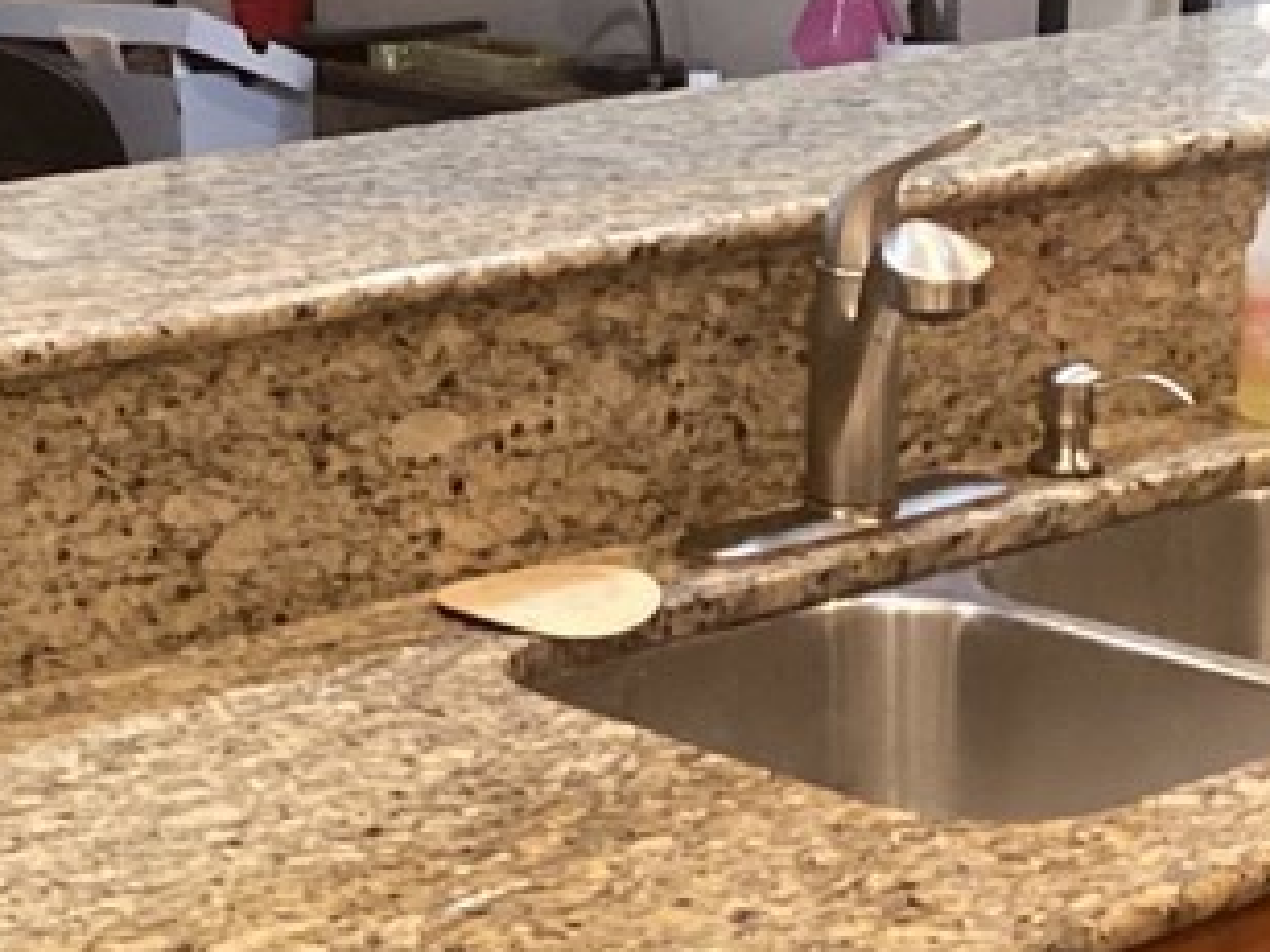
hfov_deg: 19.1
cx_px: 606
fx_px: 3779
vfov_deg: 14.2
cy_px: 911
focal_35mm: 103
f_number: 2.4
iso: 320
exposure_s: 1/60
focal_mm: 3.3
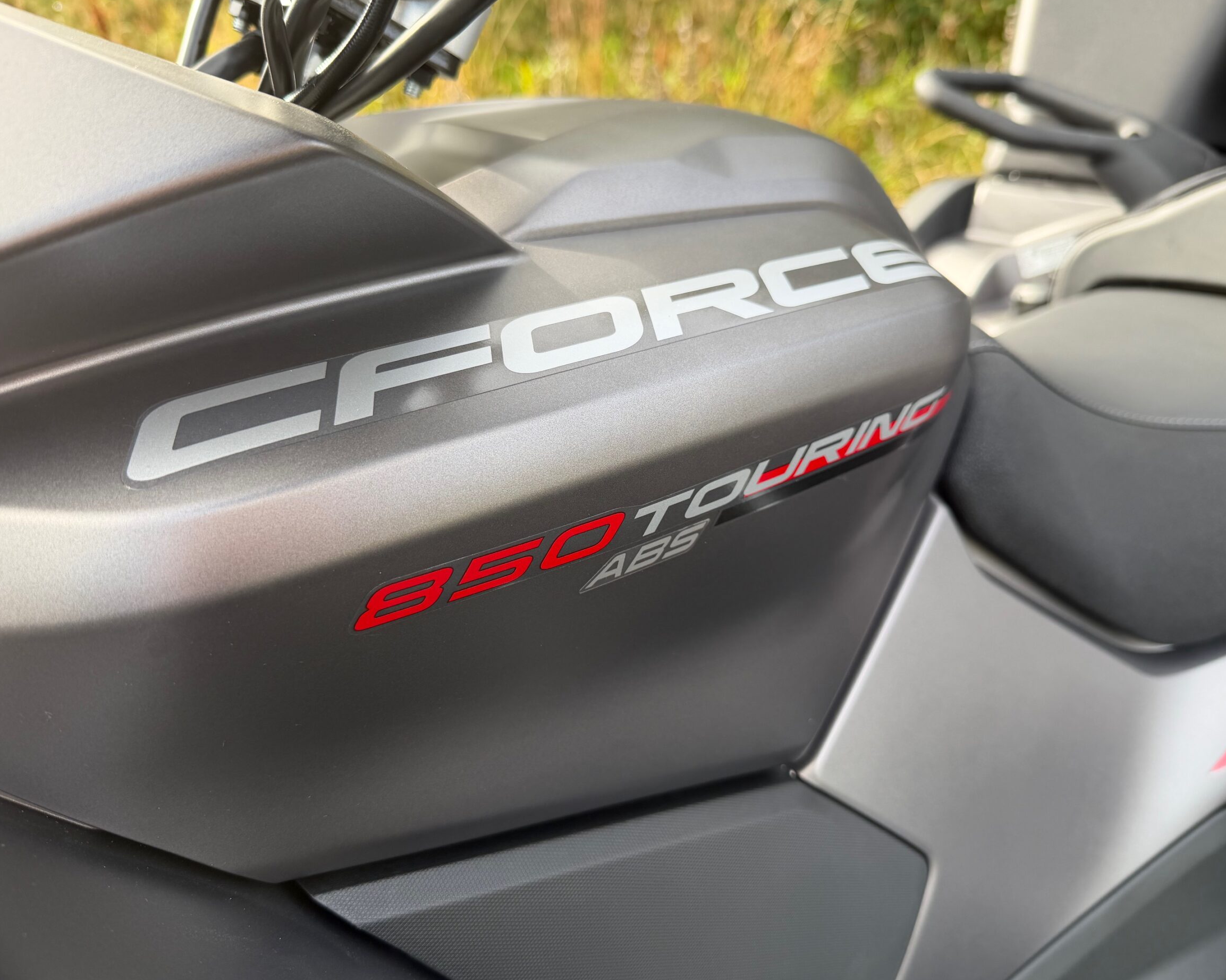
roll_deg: +0.9
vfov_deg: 54.9
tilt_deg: -24.2
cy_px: 480
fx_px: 943
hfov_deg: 66.0
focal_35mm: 26
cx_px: 607
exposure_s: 1/363
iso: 80
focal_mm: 6.76
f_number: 1.78
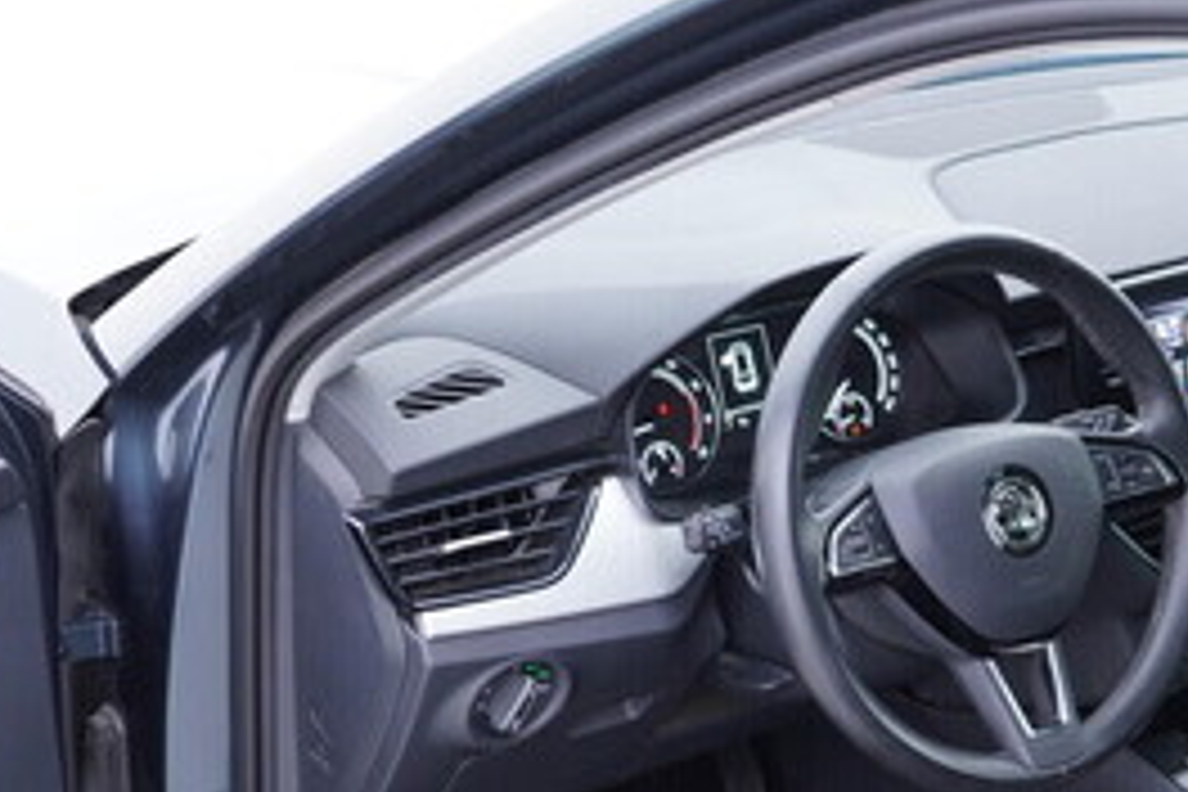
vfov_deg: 17.9
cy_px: 722
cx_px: 738
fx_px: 2475
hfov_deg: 26.9
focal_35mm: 75
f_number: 2.8
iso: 250
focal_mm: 24
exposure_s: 1/40
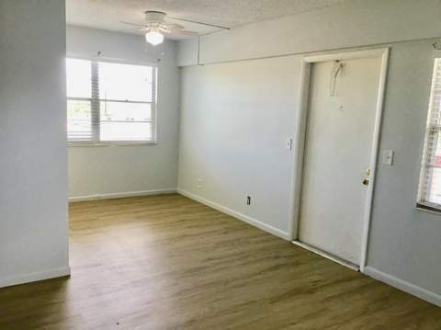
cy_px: 165
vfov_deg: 45.4
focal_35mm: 31
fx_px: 395
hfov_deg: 58.4
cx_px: 220
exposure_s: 1/40
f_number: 2.4
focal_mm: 3.3
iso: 25
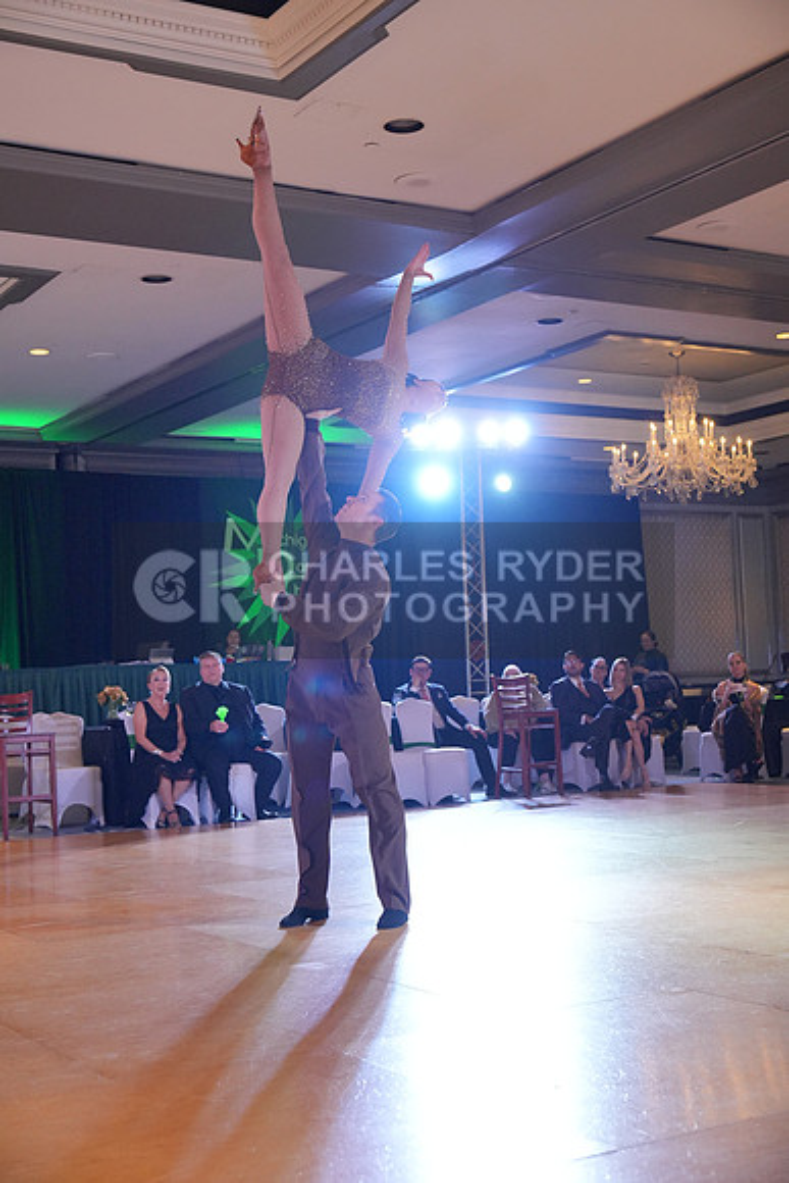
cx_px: 394
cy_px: 592
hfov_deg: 28.7
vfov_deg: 41.9
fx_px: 1544
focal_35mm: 47
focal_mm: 47
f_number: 4
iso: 4000
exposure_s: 1/400
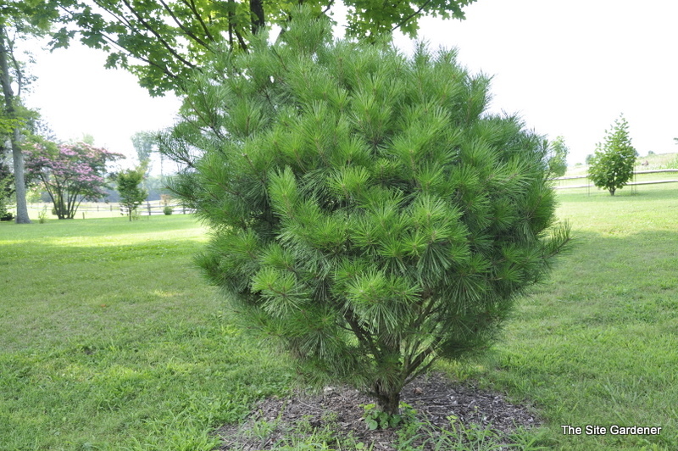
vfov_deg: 39.9
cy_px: 226
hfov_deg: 57.3
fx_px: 621
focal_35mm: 33
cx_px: 339
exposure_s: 1/125
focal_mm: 22
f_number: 5.6
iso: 200
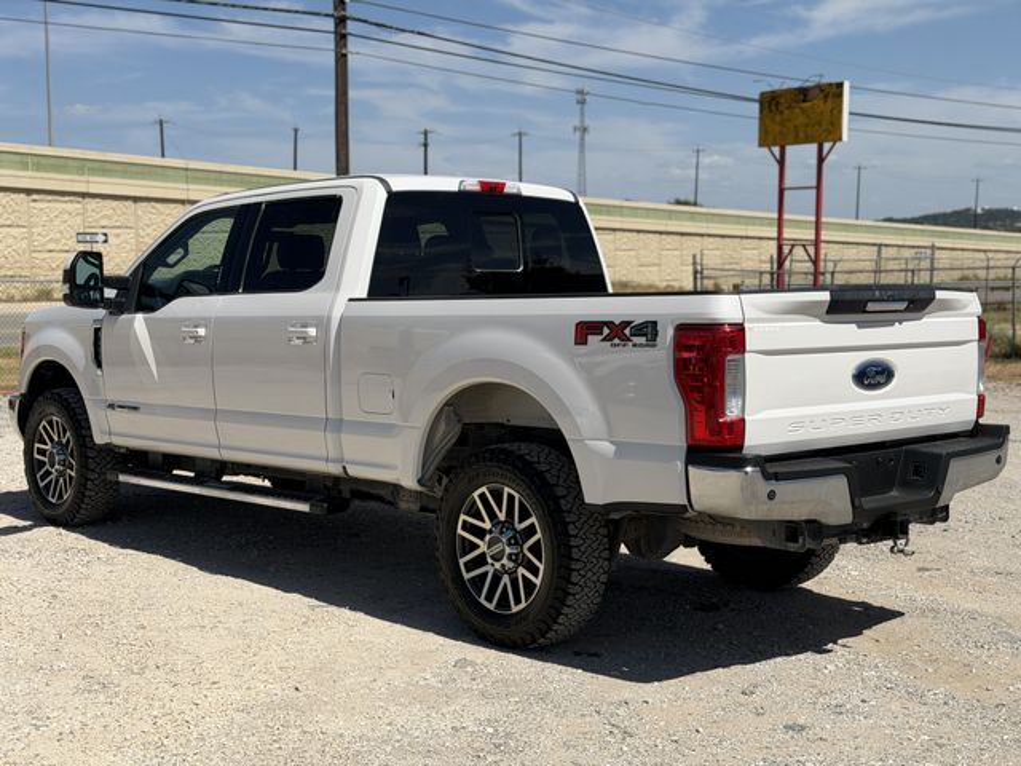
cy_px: 383
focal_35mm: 48
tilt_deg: -6.4
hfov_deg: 39.7
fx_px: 1416
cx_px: 510
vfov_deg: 30.3
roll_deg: -0.4
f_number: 1.78
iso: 64
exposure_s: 1/8772
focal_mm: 6.76
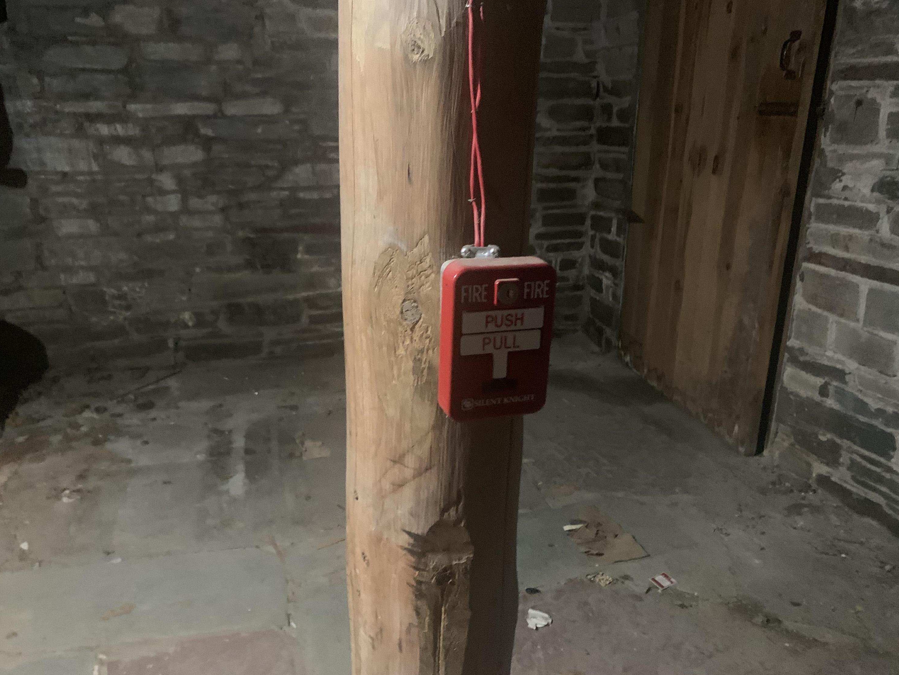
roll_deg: -1.1
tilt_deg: -19.7
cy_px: 336
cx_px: 445
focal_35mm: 27
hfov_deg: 65.3
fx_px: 701
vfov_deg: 51.4
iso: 640
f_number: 1.8
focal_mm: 4.25
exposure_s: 1/17
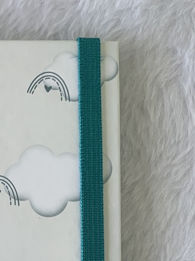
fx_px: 586
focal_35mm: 78
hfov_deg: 17.3
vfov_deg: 22.8
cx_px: -84
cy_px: 323
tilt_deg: -84.7
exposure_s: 1/120
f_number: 1.8
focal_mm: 4.25
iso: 40
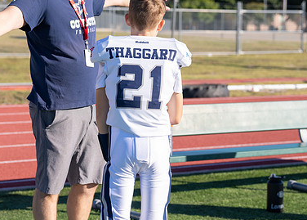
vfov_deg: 12.7
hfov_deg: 17.7
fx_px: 986
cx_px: 109
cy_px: 56
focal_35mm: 113
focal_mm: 70
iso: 100
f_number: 4
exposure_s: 1/800
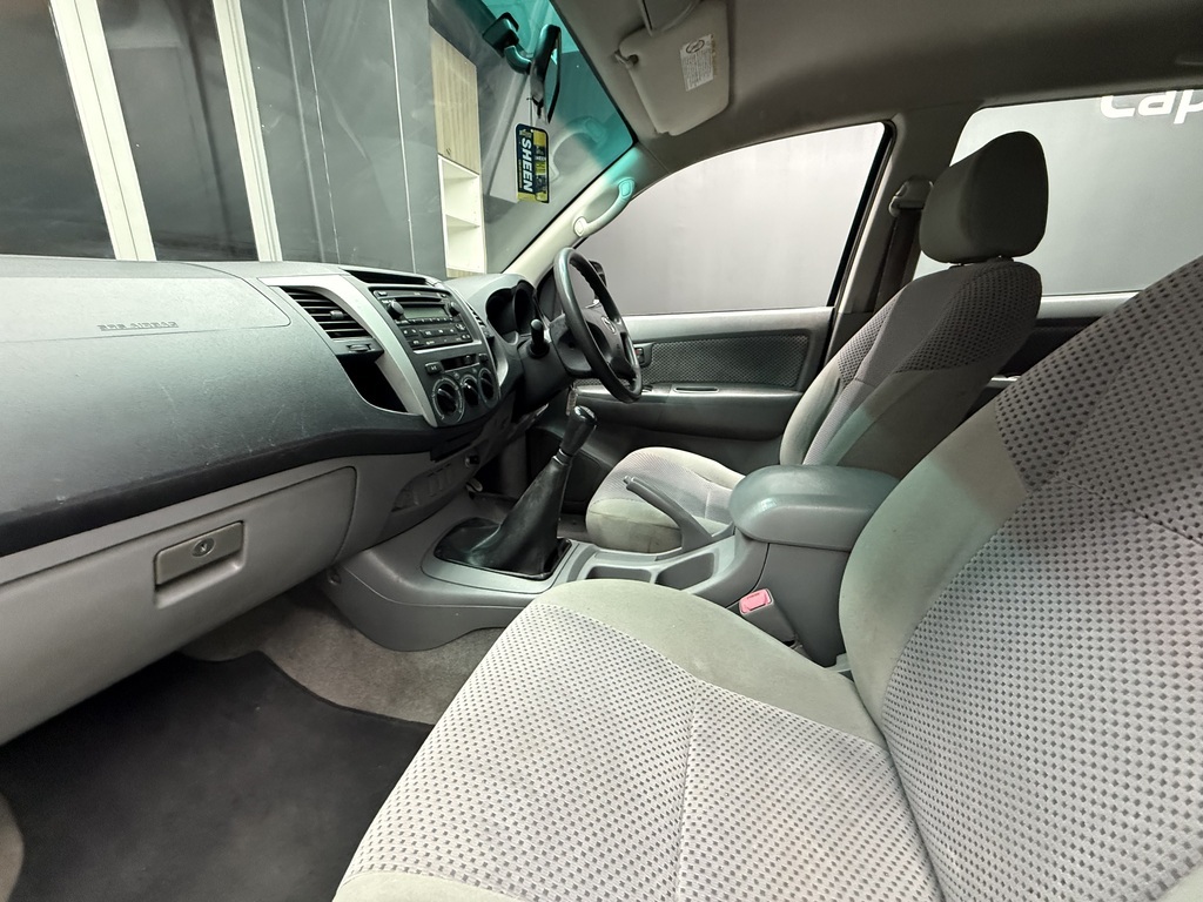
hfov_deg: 102.1
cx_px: 602
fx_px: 487
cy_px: 451
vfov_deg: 85.7
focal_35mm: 14
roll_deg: -0.3
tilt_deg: -16.1
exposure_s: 1/50
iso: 640
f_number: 2.2
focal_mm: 2.22
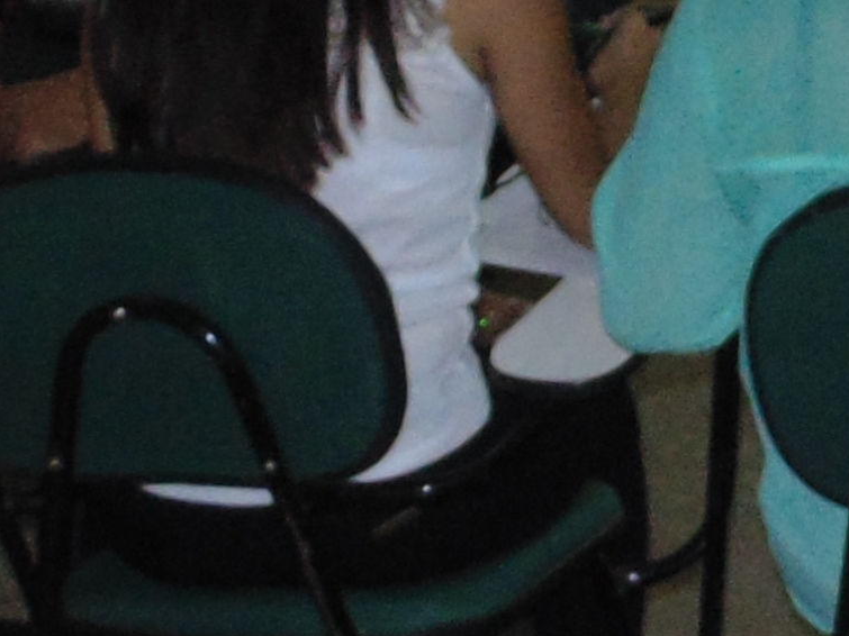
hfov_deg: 12.2
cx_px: 1455
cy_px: -315
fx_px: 3703
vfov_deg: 9.5
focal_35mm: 151
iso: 200
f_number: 3.1
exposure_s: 1/30
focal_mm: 4
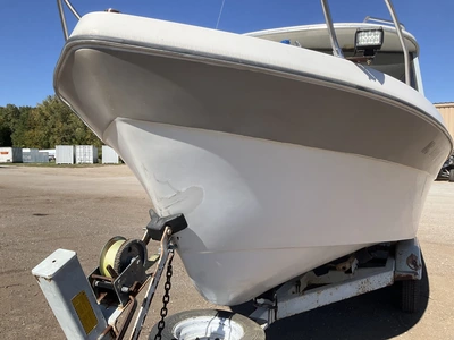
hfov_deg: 61.7
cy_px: 170
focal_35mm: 29
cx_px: 227
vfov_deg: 48.2
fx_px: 380
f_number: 1.8
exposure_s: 1/1786
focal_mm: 3
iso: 25
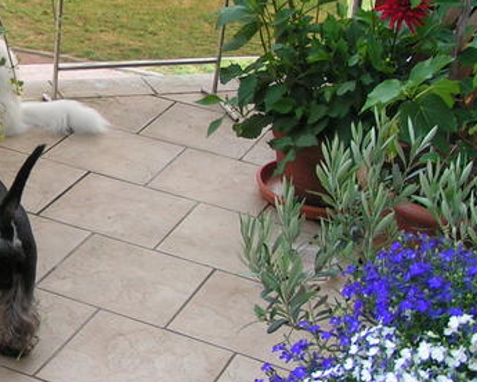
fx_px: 1214
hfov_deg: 21.4
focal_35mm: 86
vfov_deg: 17.9
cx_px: -14
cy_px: 174
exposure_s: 1/100
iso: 50
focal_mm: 5.8
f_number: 4
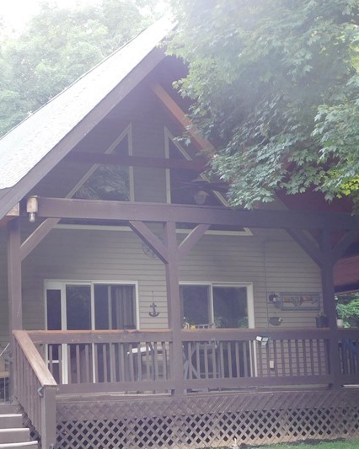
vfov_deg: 25.4
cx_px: 156
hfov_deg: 20.4
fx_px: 997
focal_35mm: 75
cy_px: 237
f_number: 3.6
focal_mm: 7.1
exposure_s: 1/30
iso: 180
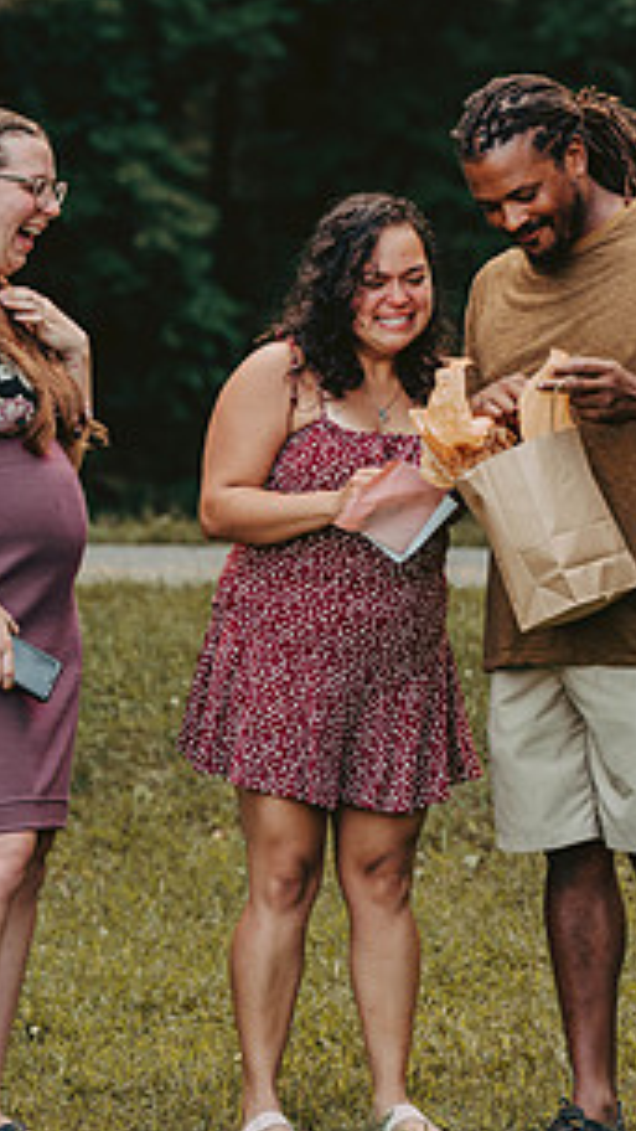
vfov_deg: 11.6
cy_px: 398
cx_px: 279
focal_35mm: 186
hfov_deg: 6.5
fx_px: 5576
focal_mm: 120
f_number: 3.5
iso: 250
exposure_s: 1/125
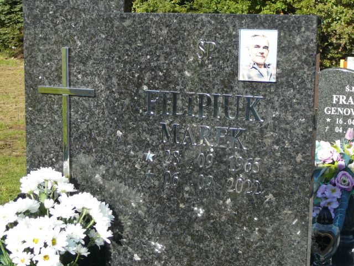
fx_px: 665
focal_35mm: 65
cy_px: 133
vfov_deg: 22.6
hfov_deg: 29.8
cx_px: 177
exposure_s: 1/400
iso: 80
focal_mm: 9.7
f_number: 3.6
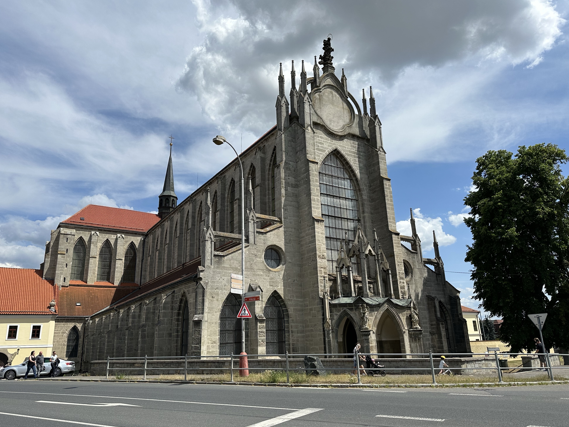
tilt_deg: +17.1
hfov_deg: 69.4
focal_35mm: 25
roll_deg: +1.9
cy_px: 213
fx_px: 411
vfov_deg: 54.9
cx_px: 277
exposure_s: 1/7576
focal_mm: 6.86
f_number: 1.78
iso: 80
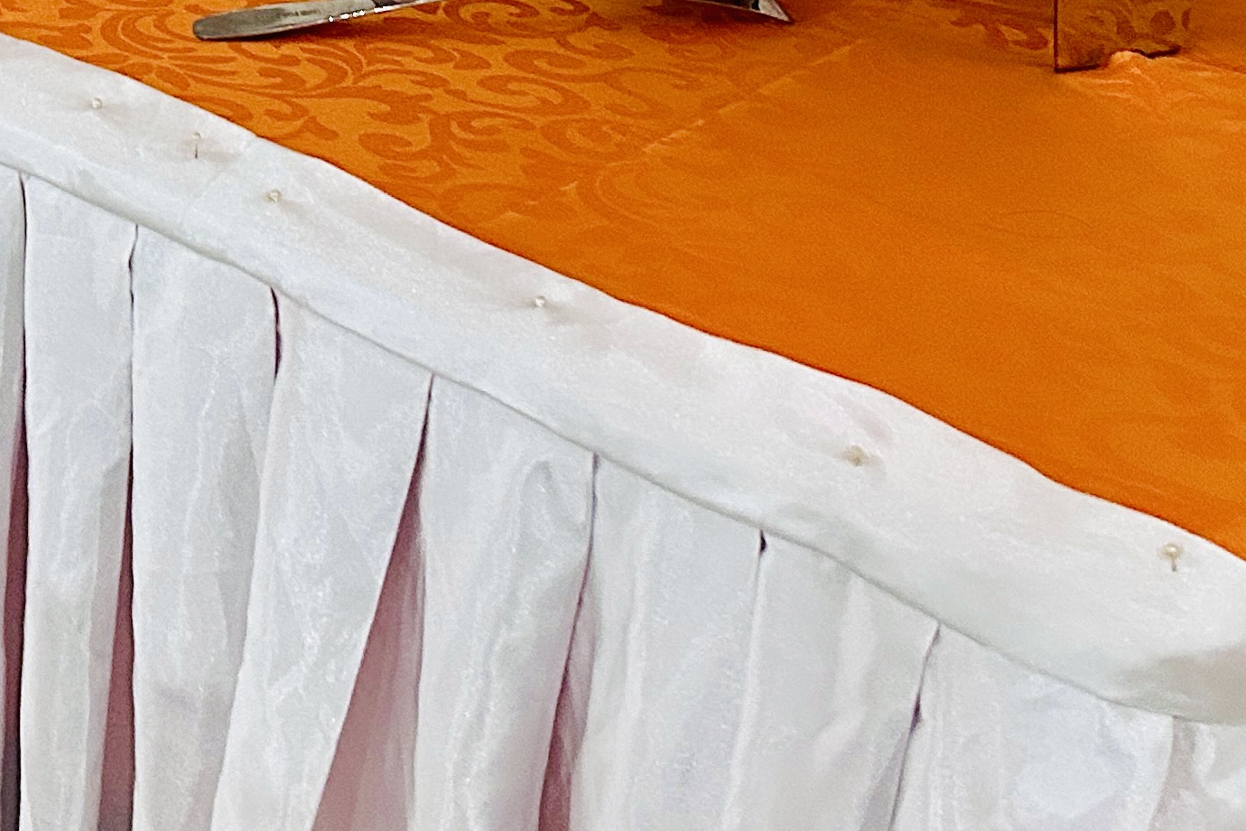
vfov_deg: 16.1
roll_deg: +0.2
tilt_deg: -15.0
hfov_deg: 25.0
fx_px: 2734
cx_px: 156
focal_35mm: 79
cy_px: -322
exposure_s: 1/33
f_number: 1.5
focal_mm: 5.7
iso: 500
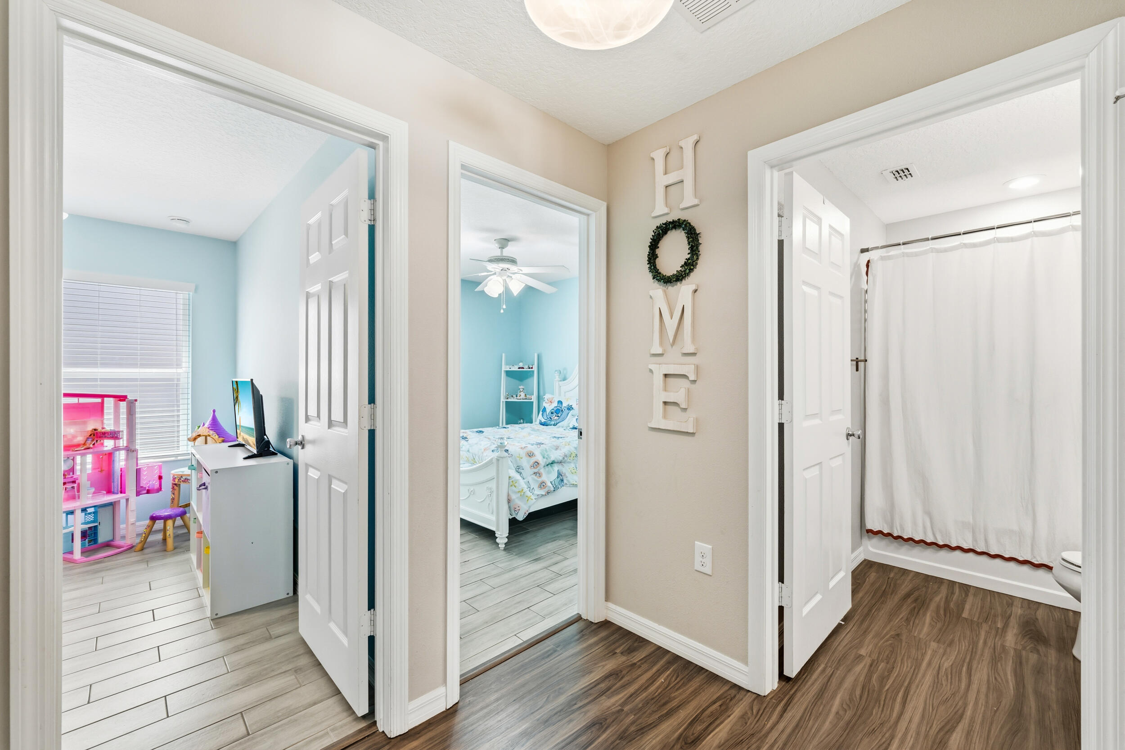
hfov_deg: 104.3
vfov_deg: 81.2
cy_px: 375
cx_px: 562
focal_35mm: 14
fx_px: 437
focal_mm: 14
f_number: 9
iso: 250
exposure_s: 1/1.67
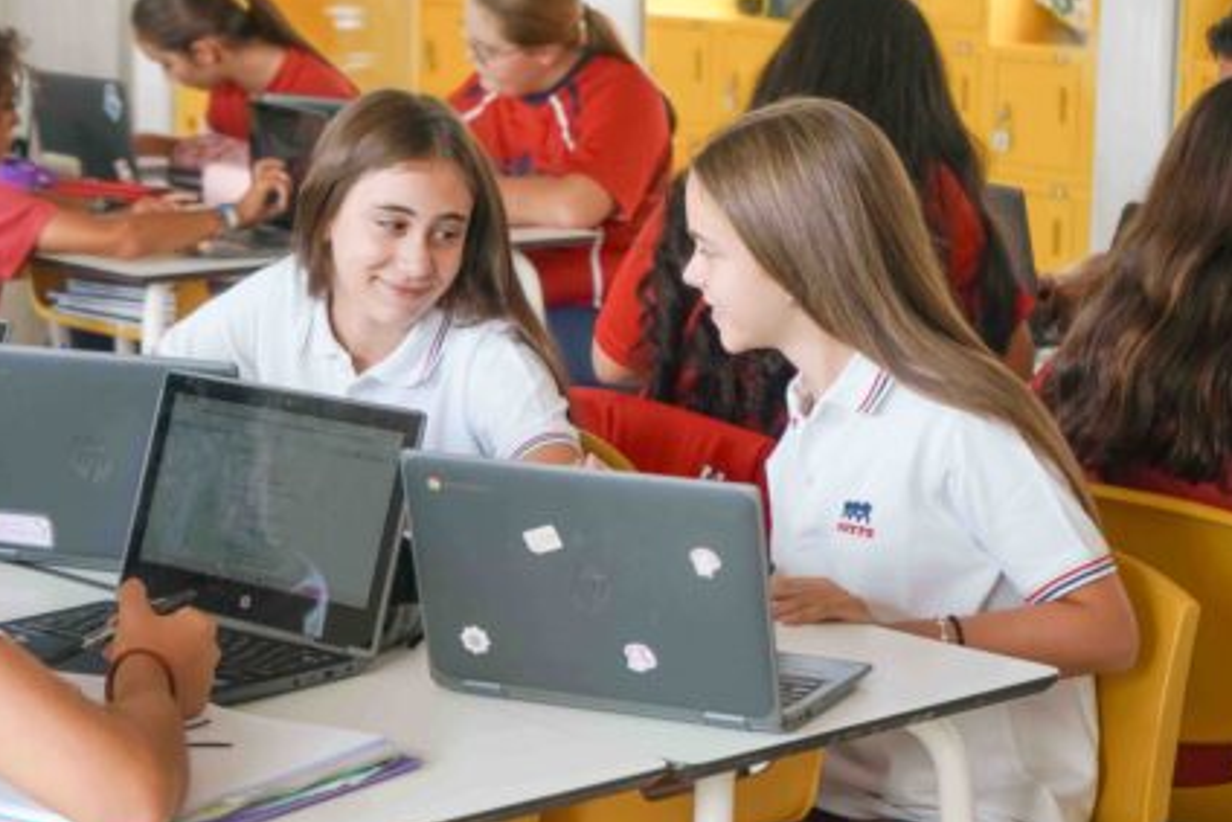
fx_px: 3389
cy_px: 366
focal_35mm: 99
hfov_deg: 20.6
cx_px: 558
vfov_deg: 13.8
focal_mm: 70
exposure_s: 1/125
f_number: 5.6
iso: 1000
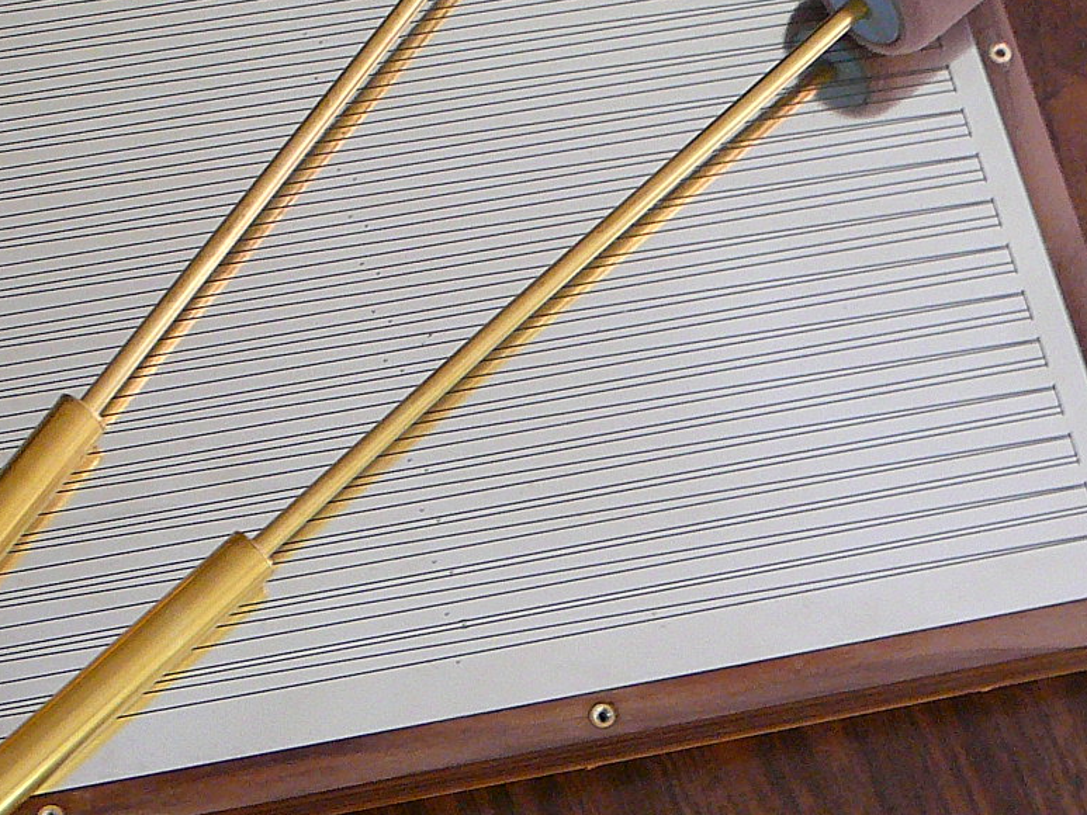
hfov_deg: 19.3
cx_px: 219
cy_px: 309
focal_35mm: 101
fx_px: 3172
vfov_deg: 14.6
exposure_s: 1/13
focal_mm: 7.3
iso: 200
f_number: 3.4
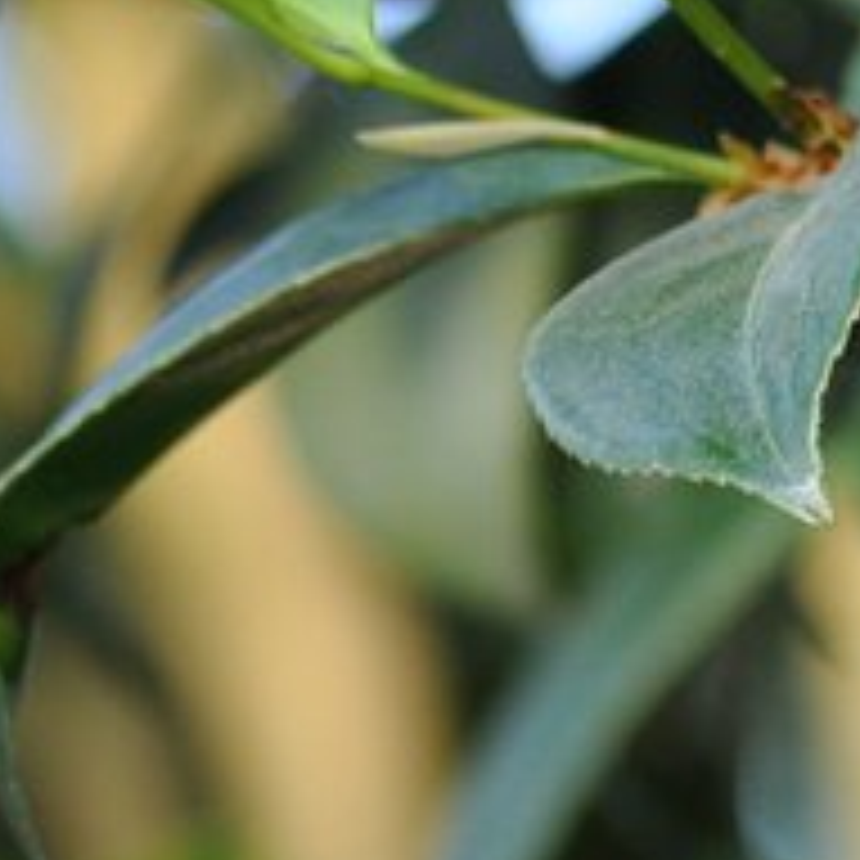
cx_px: 1702
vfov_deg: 2.6
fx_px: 19170
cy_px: -531
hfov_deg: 2.6
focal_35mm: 682
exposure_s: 1/100
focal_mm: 100
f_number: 5.6
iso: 400
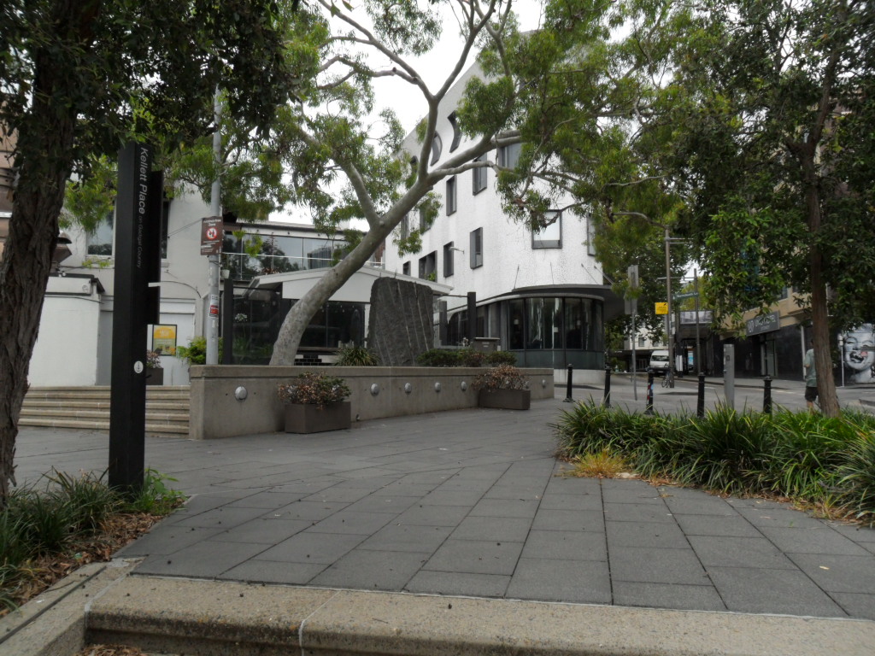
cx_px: 438
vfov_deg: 51.4
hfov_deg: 65.3
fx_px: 682
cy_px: 328
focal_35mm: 27
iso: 100
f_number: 3.5
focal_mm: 4.9
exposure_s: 1/350
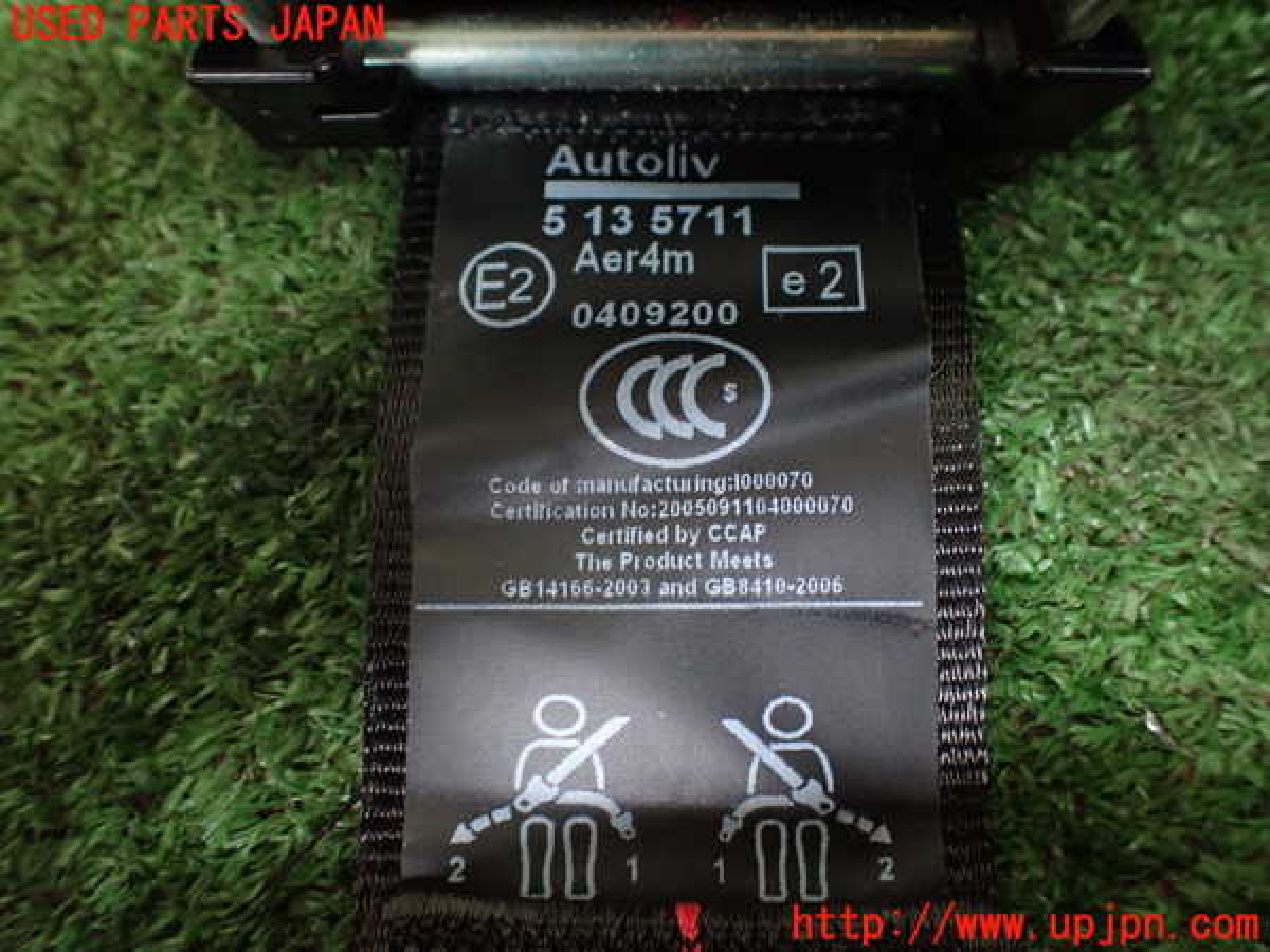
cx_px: 635
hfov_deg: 60.0
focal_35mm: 30
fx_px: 1101
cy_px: 476
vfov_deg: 46.8
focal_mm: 5.4
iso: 800
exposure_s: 1/50
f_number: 2.3
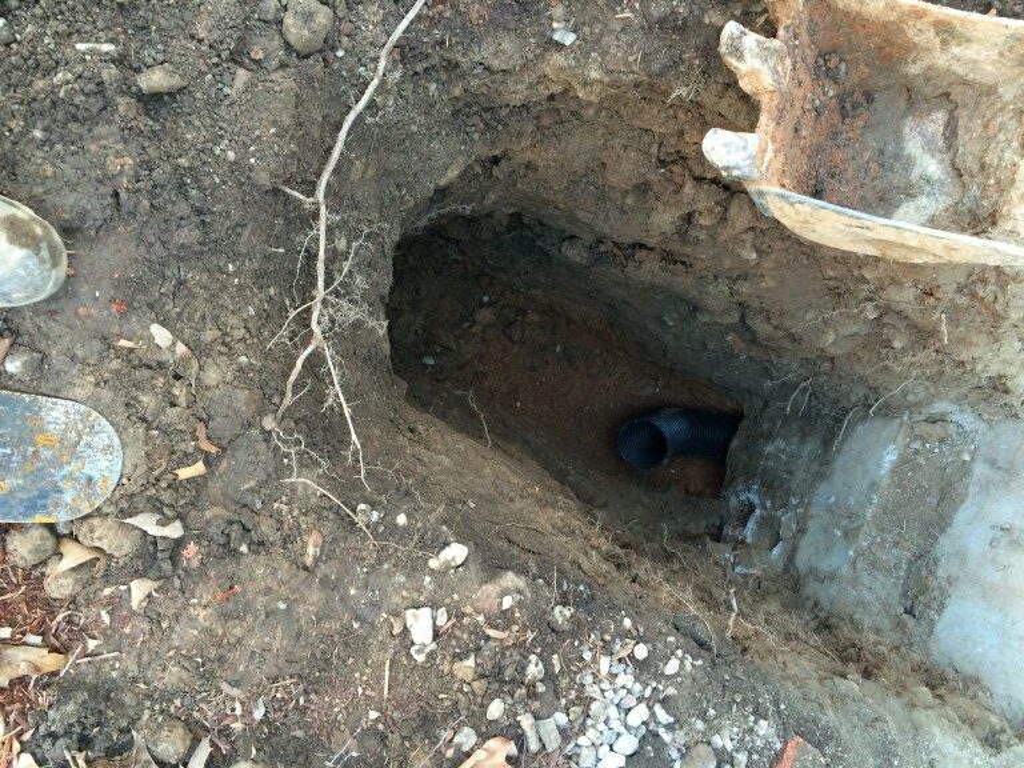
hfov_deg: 61.7
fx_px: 858
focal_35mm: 29
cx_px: 512
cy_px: 384
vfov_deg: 48.2
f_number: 2.2
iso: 125
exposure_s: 1/30
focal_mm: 4.15
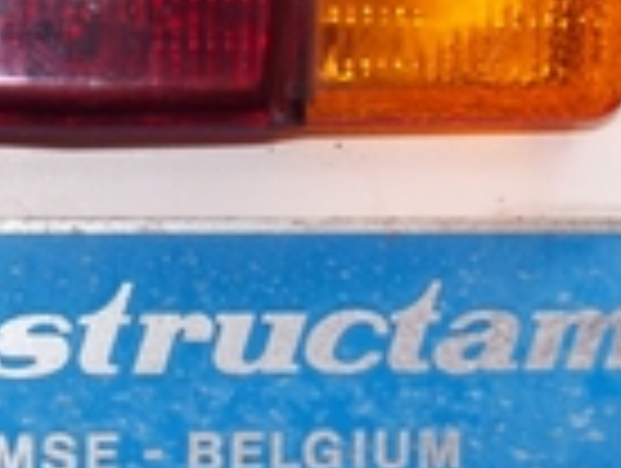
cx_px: 180
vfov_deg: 12.1
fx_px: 2210
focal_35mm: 123
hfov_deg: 15.9
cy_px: 187
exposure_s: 1/89.2
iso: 80
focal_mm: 5.6
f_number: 2.7
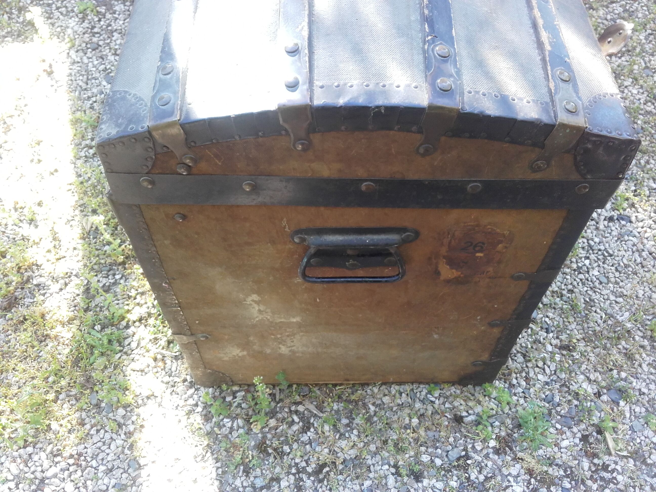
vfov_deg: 45.4
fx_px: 587
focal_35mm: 31
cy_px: 246
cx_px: 328
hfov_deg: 58.4
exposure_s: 1/33
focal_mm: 3.3
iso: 70
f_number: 2.2
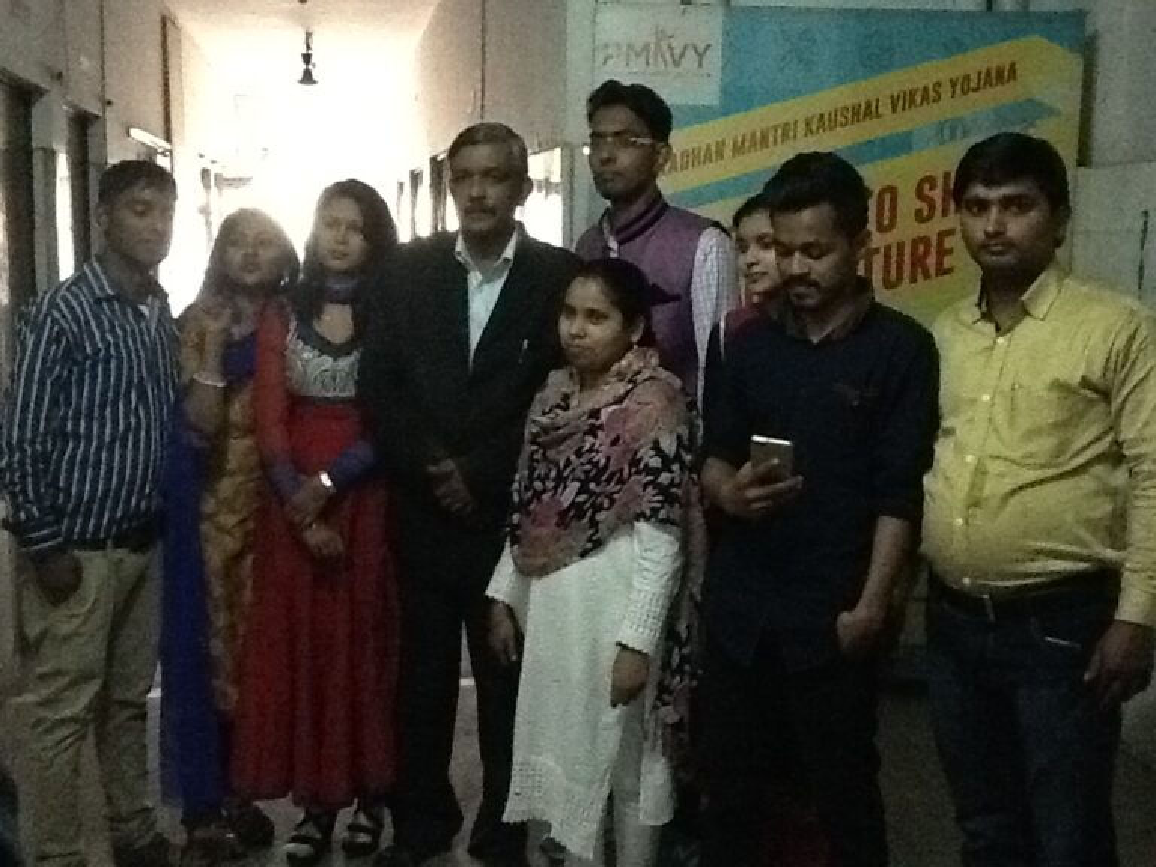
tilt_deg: -8.3
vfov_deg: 32.9
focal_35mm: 44
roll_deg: -1.9
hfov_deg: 42.9
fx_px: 1469
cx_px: 578
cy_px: 434
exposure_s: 1/15
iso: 640
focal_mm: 2.03
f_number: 2.4
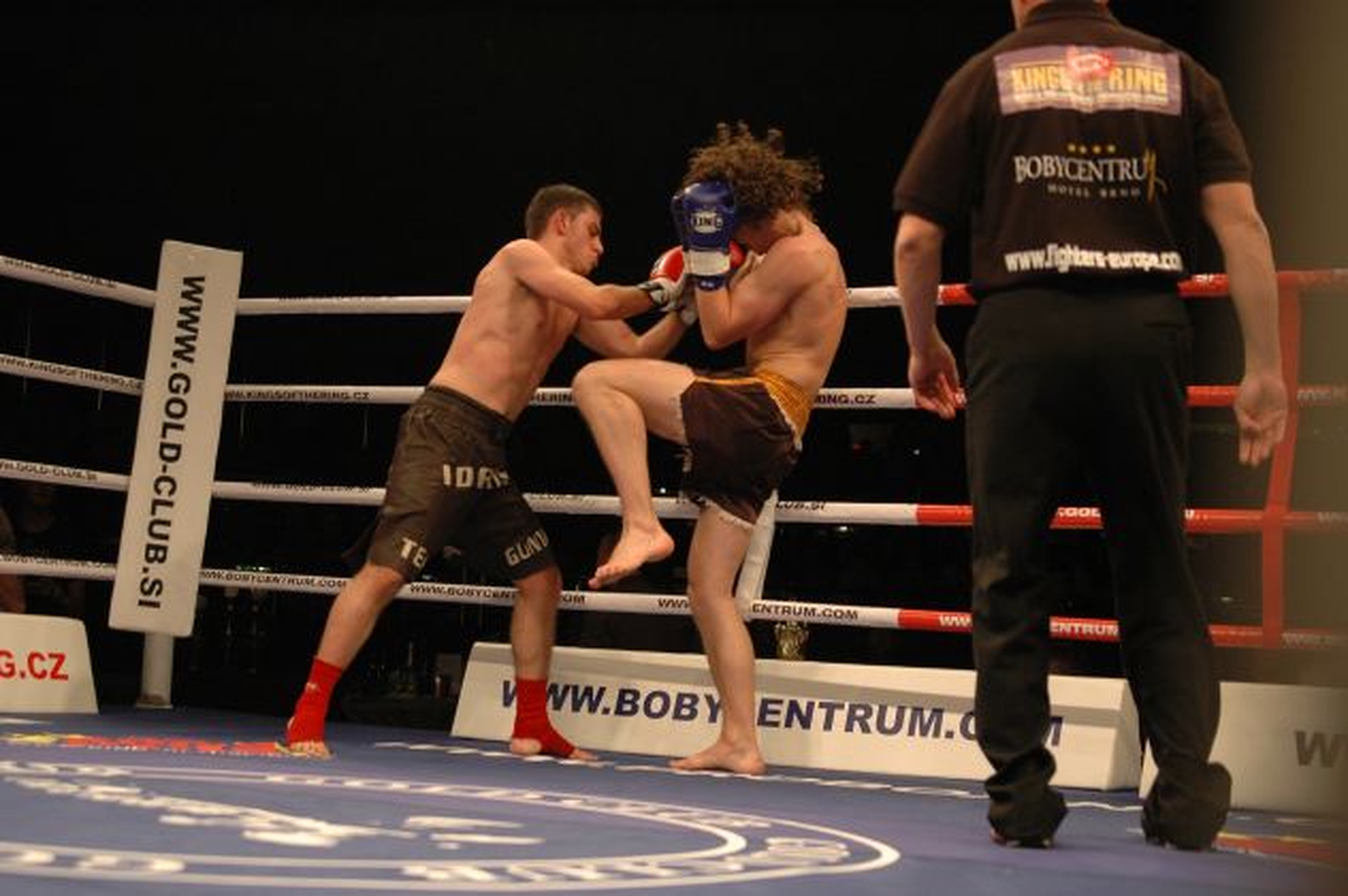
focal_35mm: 60
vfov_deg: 22.6
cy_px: 448
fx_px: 2244
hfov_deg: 33.4
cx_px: 674
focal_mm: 40
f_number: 2.8
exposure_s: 1/400
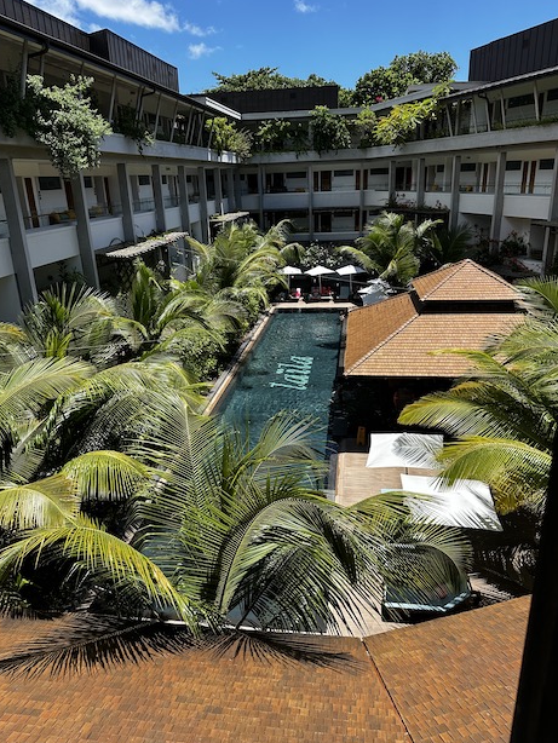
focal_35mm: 25
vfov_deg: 69.4
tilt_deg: -18.3
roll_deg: +2.0
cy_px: 370
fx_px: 537
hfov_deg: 54.9
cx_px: 272
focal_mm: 6.86
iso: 80
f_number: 1.78
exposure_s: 1/2591
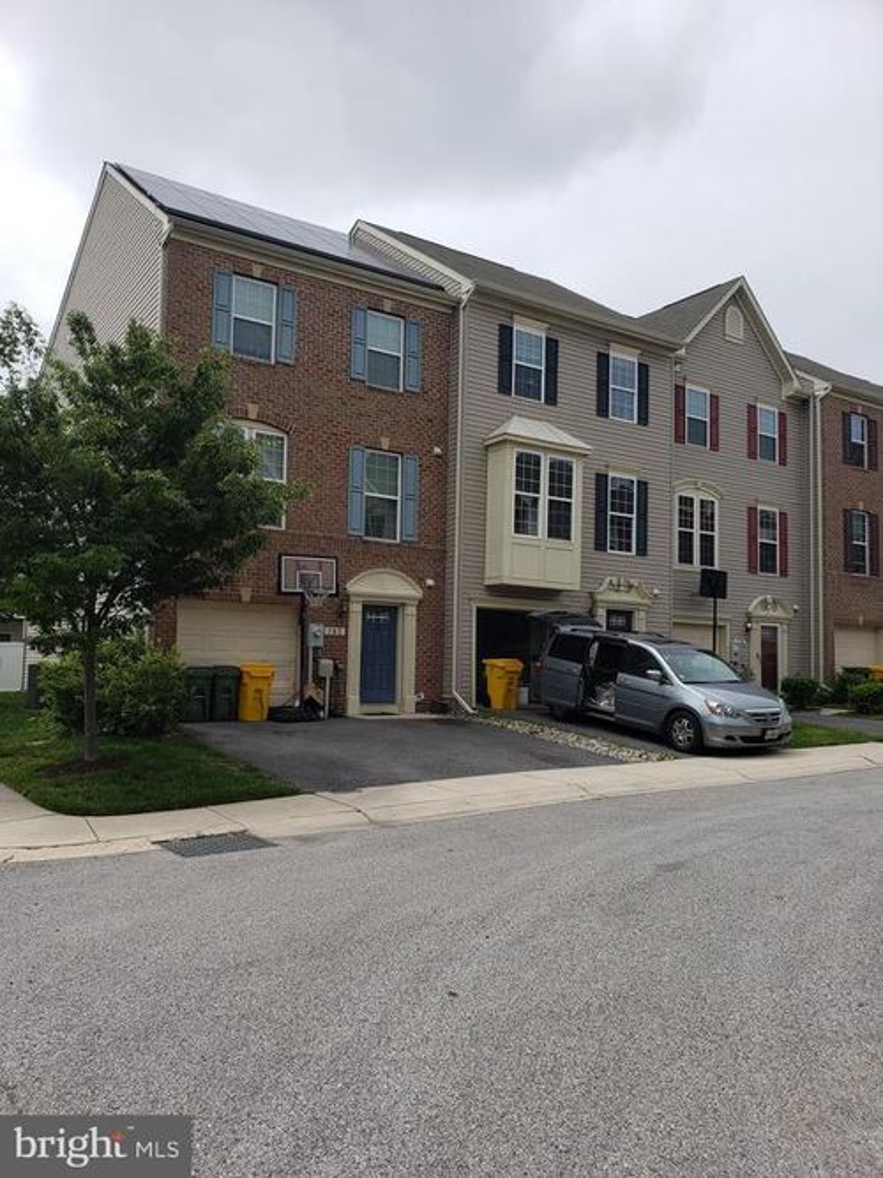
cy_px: 589
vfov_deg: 67.3
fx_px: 885
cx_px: 442
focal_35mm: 26
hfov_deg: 53.0
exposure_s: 1/2088
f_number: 2.4
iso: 50
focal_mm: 4.3
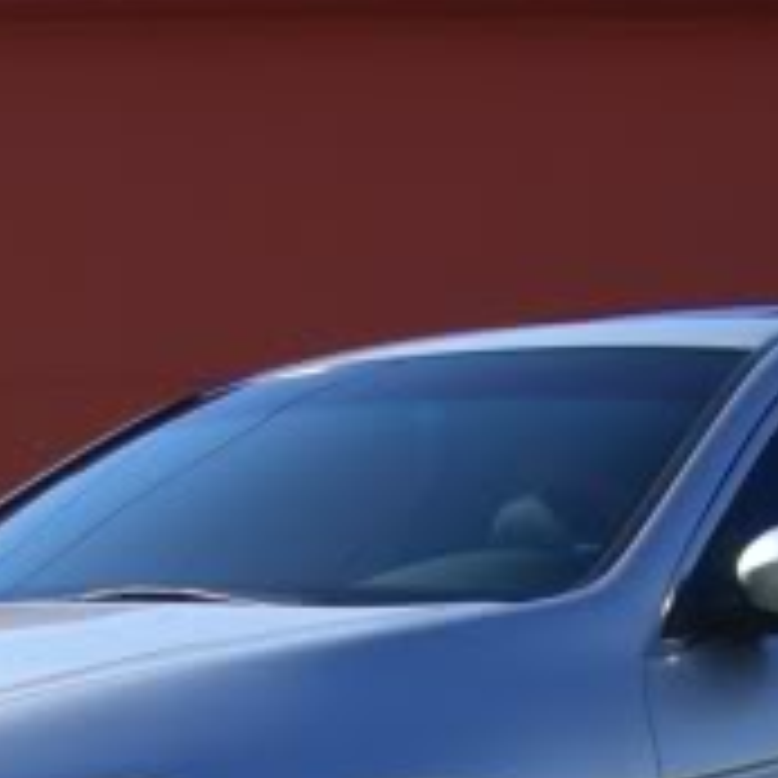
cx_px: 373
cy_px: 904
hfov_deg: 14.1
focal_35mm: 124
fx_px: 3153
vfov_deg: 13.7
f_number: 5.6
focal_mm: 7.9
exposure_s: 1/160
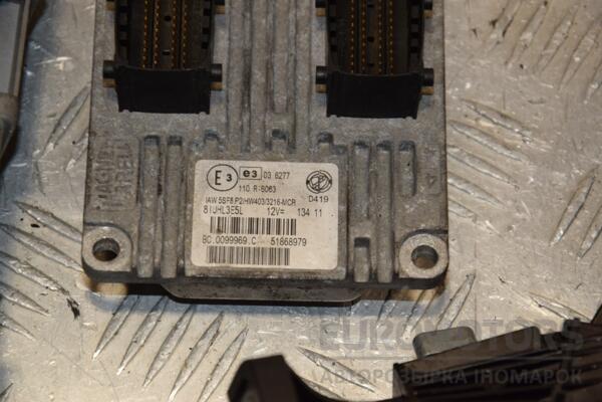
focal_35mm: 158
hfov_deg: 13.0
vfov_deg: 8.7
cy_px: 201
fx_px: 2634
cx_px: 301
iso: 800
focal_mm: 105
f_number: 8
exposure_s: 1/200
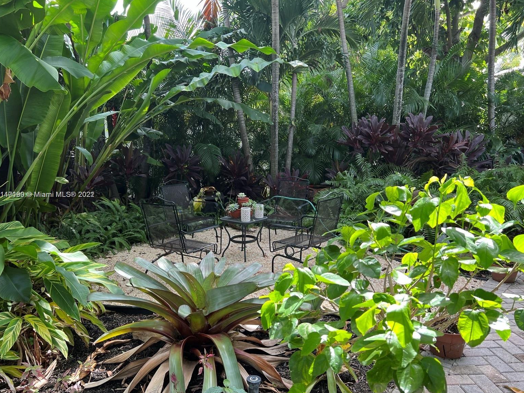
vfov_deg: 51.4
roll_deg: +0.7
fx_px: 409
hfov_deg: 65.3
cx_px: 258
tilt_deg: -7.8
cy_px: 195
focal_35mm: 27
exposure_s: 1/164
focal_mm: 5.7
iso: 40
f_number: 1.5
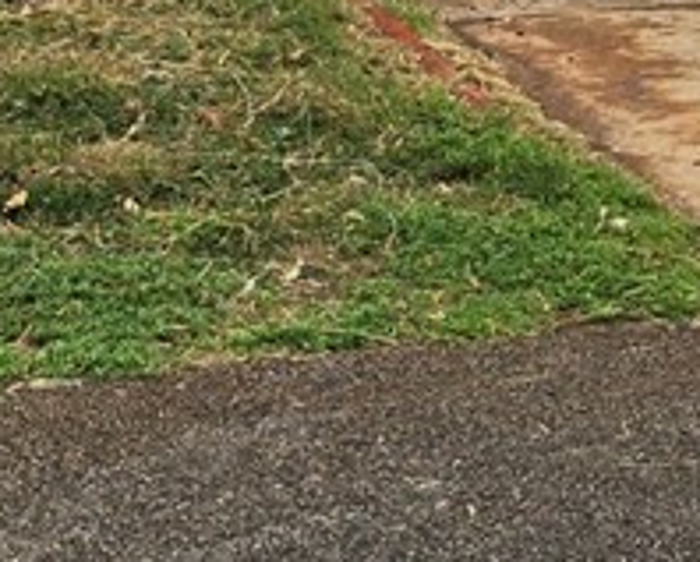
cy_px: -880
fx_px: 3755
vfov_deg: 7.8
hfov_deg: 10.6
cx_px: 555
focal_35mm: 181
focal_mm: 6.5
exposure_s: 1/7329
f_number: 1.4
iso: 64
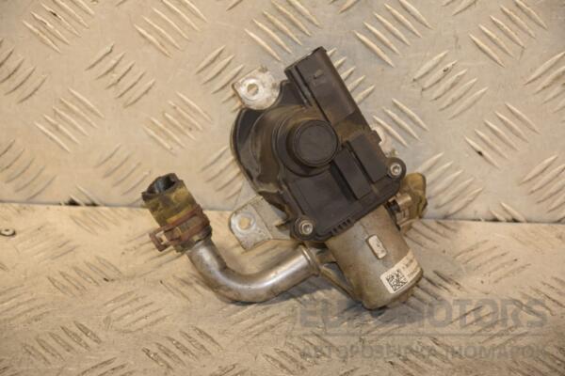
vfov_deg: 10.2
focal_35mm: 135
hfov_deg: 15.2
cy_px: 188
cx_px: 282
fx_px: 2119
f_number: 5.6
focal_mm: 90
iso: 800
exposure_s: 1/160
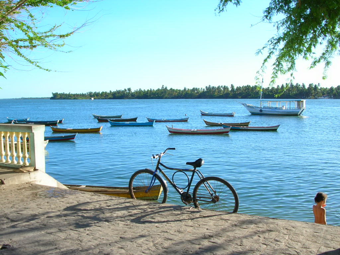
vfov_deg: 36.0
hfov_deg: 46.8
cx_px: 170
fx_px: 393
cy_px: 128
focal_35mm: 40
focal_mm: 6.6
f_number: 5.9
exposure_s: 1/140
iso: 50
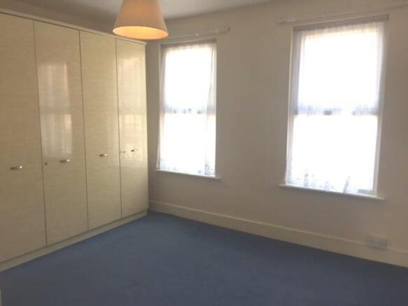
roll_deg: -1.0
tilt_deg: -7.8
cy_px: 153
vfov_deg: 48.2
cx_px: 204
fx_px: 342
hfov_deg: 61.7
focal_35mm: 29
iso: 32
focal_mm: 4.15
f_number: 2.2
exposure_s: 1/111
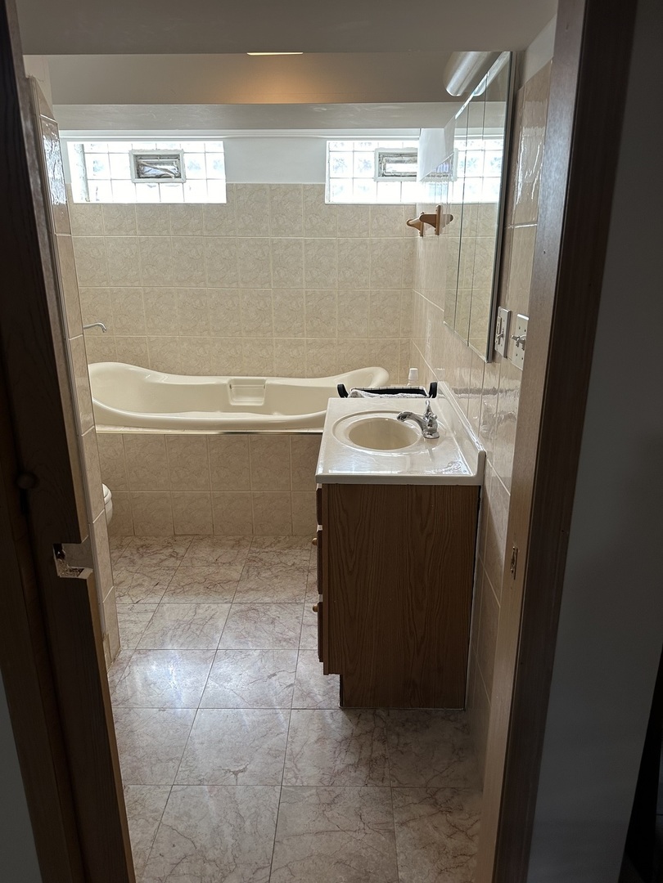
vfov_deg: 71.6
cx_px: 332
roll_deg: +0.0
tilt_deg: -18.2
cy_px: 442
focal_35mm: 24
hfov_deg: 56.8
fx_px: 613
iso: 160
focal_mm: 6.86
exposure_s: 1/120
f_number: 1.78
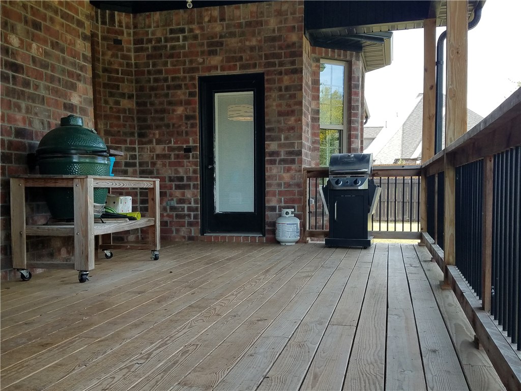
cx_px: 260
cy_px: 196
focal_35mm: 26
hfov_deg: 67.3
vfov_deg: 53.1
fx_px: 391
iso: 40
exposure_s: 1/244
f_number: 1.7
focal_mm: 4.2
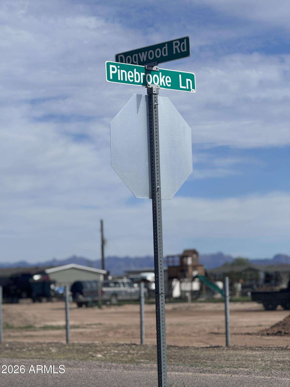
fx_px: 1340
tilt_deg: +4.9
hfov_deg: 12.3
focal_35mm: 120
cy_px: 194
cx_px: 145
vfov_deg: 16.4
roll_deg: +1.7
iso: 50
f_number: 2.8
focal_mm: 15.66
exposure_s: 1/3690
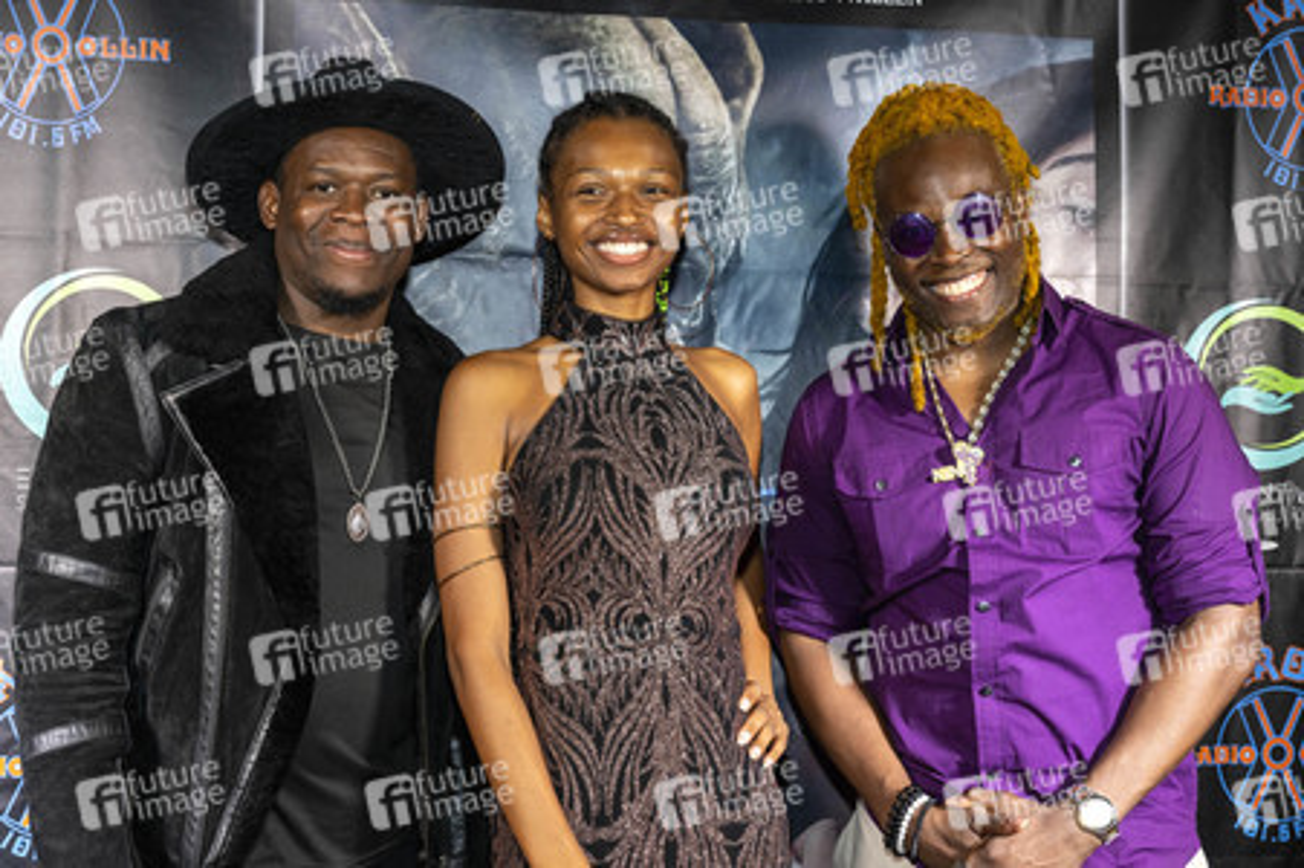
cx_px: 652
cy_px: 434
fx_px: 1484
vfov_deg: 32.6
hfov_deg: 47.4
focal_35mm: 41
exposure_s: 1/200
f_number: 5.6
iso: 800
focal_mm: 41
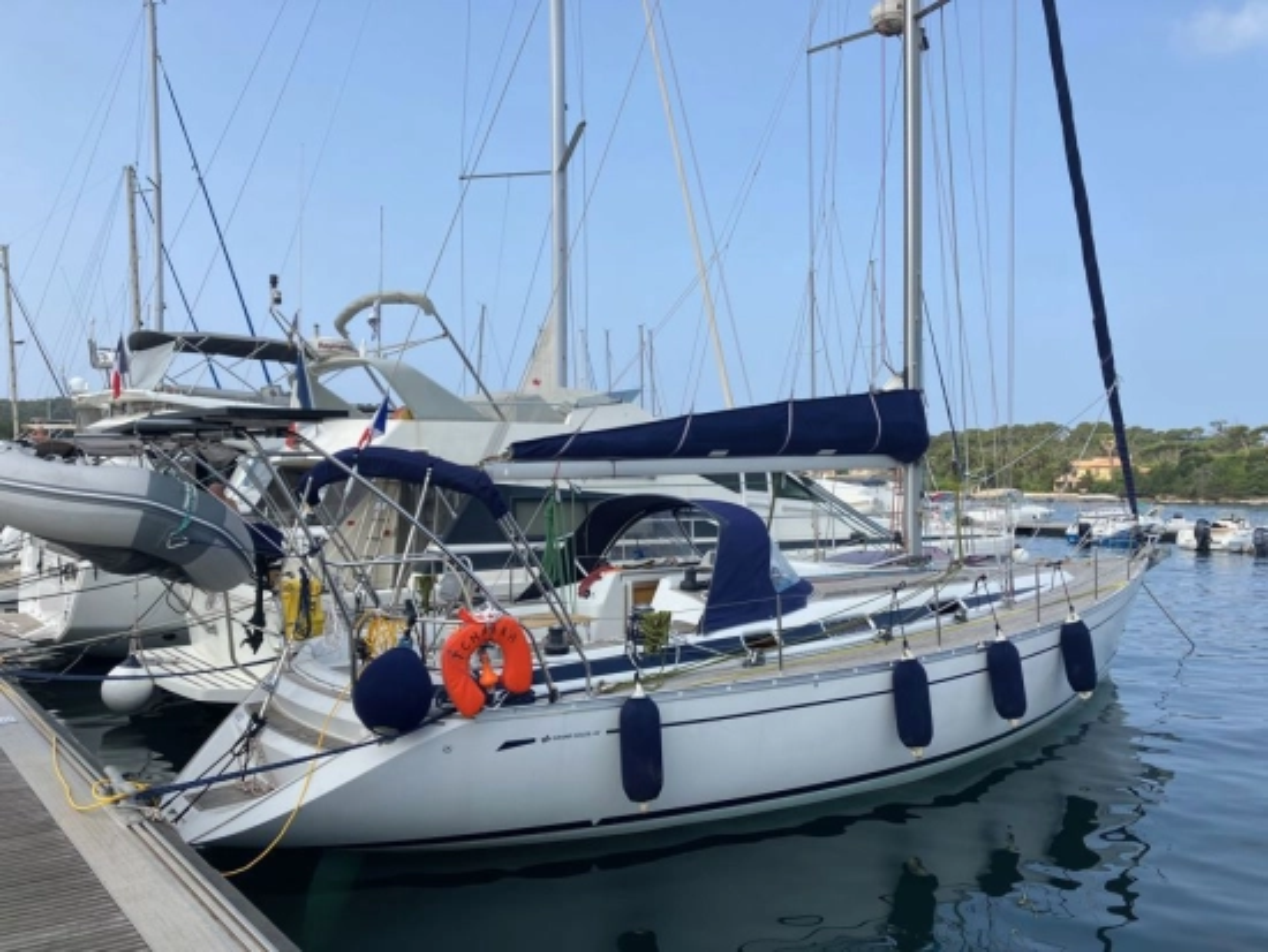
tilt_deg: +1.0
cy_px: 476
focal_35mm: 28
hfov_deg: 63.4
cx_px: 634
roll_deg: -2.1
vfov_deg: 49.8
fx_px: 1026
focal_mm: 3.99
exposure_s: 1/972
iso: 32
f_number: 1.8
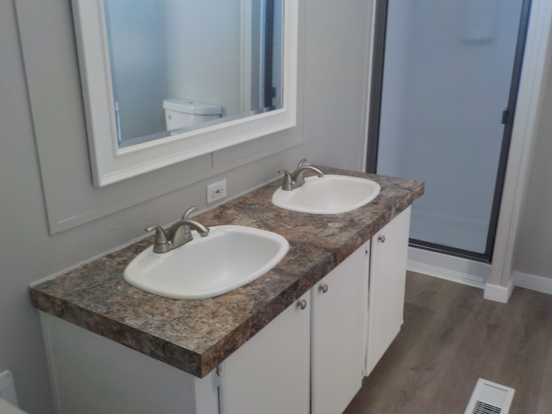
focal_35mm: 30
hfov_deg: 60.0
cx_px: 276
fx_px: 478
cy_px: 207
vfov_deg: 46.8
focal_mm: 4.1
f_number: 3.3
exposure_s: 1/30
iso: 200
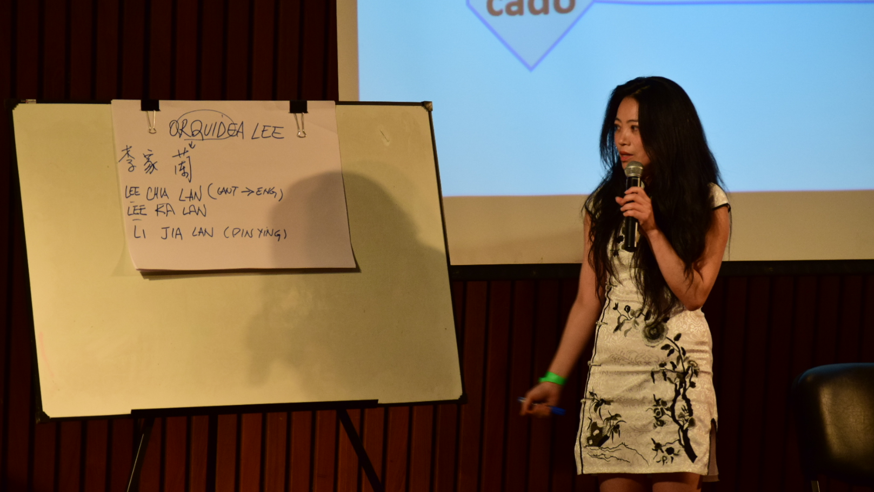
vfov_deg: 8.1
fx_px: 3466
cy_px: 221
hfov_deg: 14.4
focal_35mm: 150
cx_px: 437
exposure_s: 1/50
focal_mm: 95
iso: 1000
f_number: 4.2
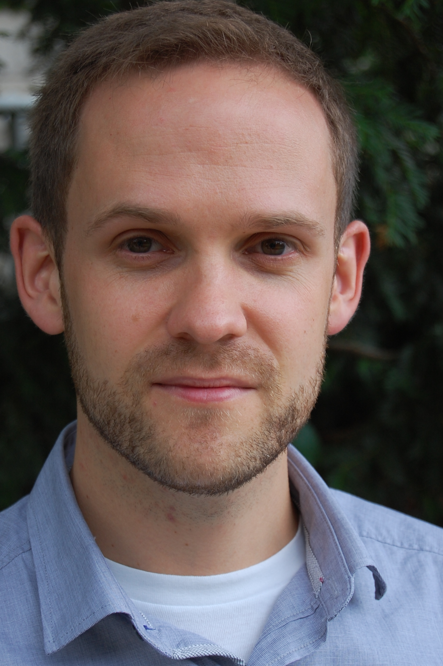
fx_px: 2046
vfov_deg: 18.5
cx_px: 200
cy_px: 354
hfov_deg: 12.4
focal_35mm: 111
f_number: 5.6
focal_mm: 55
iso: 200
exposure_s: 1/125
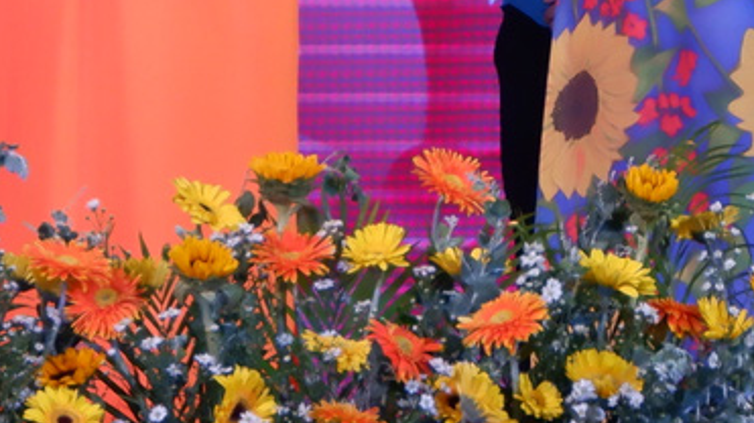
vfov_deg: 2.8
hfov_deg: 5.1
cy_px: -361
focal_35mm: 424
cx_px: 77
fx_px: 8470
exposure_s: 1/140
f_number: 5.6
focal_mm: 50
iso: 400
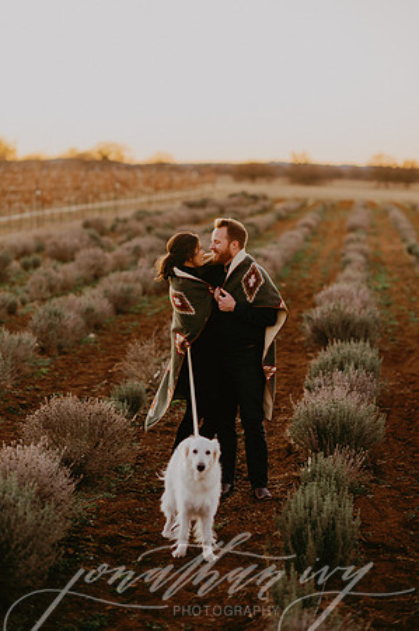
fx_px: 1487
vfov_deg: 23.9
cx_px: 210
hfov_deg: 16.0
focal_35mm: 85
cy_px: 316
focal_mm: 85
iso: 100
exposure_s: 1/125
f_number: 2
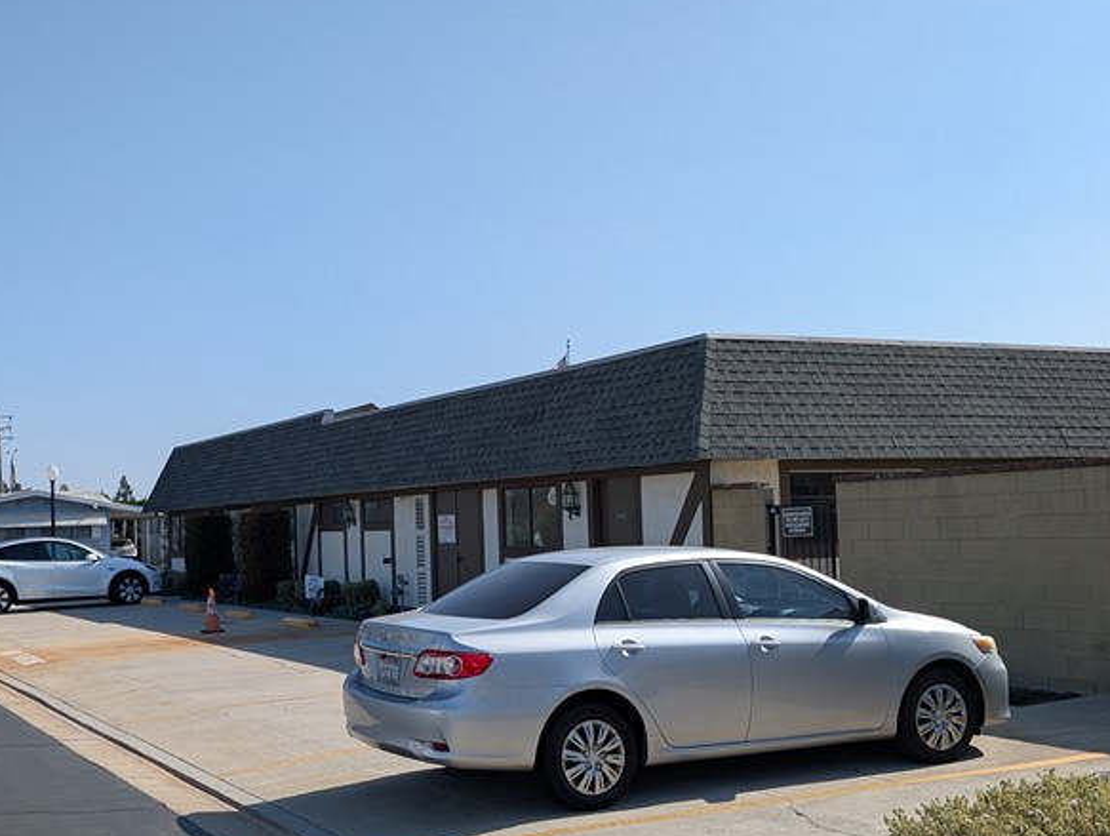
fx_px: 1349
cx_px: 351
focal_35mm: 42
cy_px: 493
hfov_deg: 44.0
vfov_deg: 34.3
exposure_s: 1/1259
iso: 19
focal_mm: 6.9
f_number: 1.68
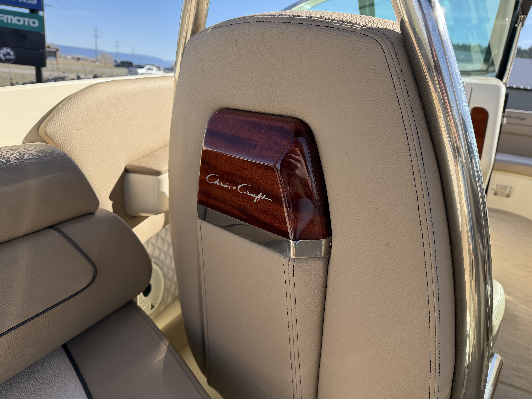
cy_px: 200
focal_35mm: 24
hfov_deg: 71.6
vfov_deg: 56.8
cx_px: 266
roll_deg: -6.2
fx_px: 369
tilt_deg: -16.0
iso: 100
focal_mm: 6.76
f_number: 1.78
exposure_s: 1/2703
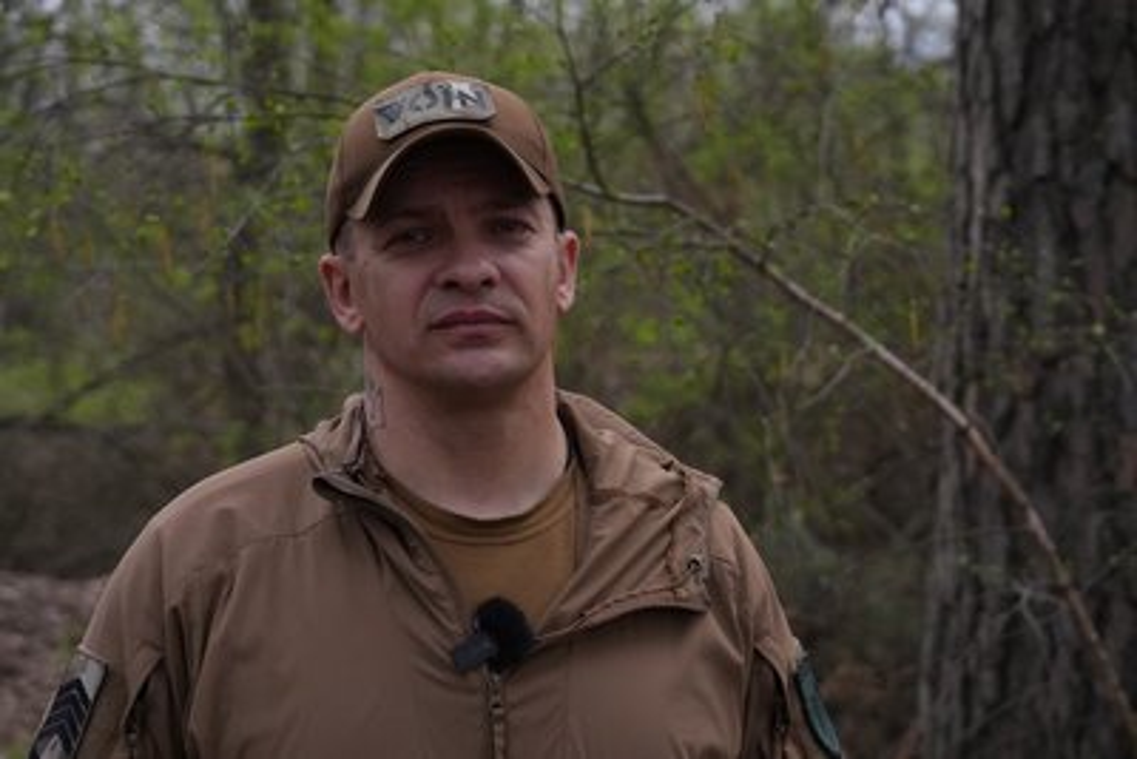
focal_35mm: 76
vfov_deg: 18.0
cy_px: 380
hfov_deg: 26.6
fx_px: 2401
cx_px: 568
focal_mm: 51
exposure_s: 1/6400
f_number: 4
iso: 2500
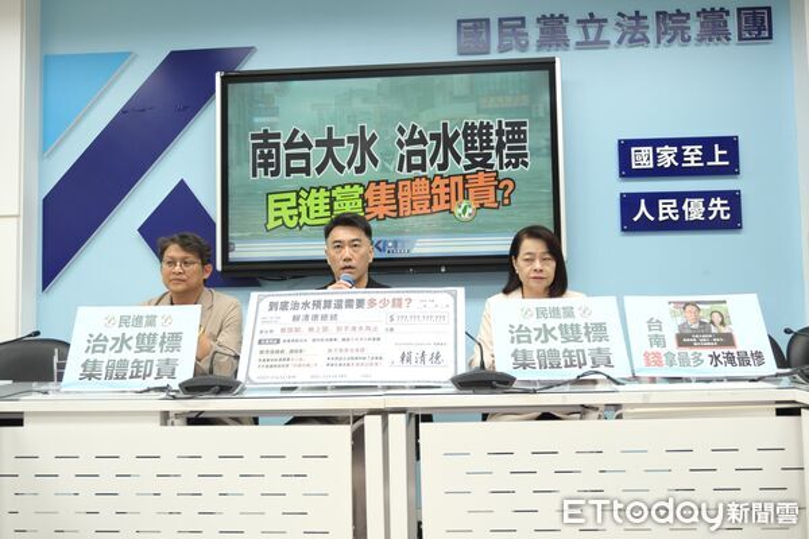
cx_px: 404
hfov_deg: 58.7
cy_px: 270
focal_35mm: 32
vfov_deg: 41.1
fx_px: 719
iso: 800
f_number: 2.8
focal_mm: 21.3
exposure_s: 1/200
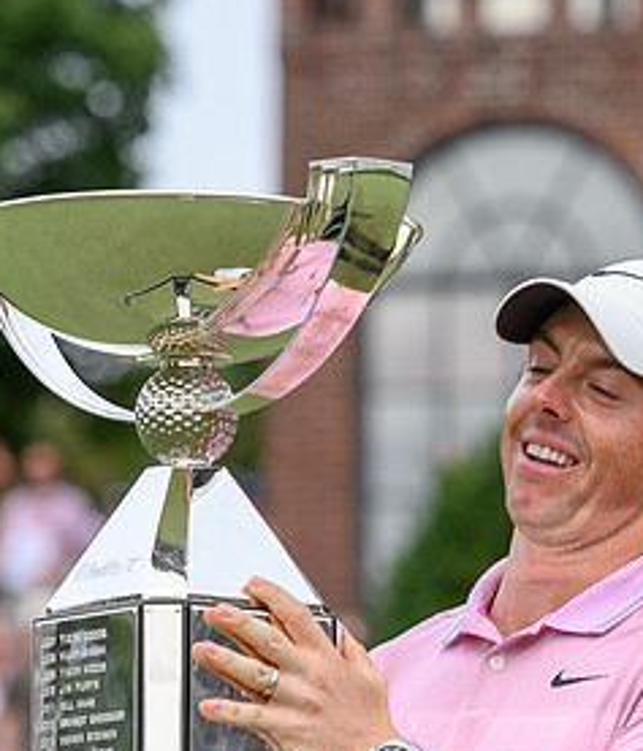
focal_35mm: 346
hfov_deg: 4.7
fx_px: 7909
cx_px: 516
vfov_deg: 5.4
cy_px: 482
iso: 160
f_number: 4
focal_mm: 135
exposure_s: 1/400
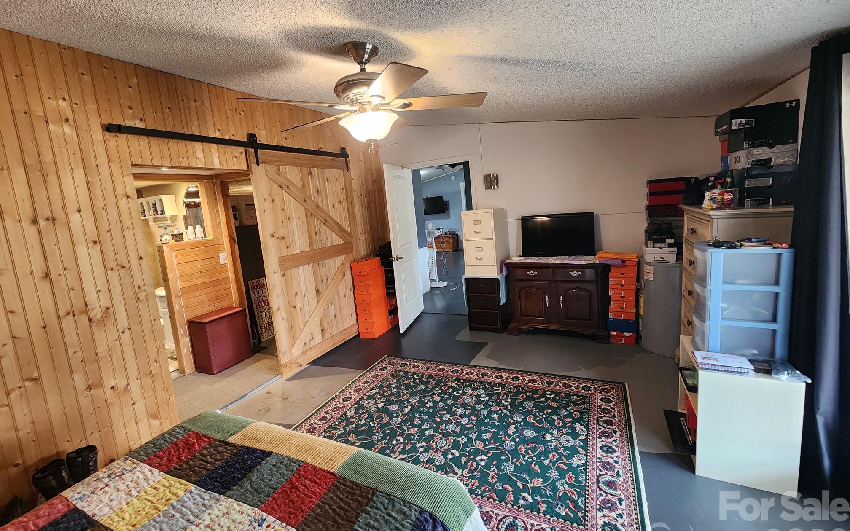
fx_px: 324
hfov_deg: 105.3
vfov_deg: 78.6
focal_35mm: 14
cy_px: 250
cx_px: 422
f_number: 2.2
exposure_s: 1/60
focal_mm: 2.2
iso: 320
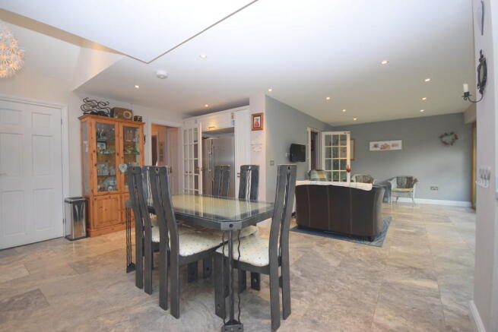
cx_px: 249
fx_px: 208
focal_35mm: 15
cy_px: 166
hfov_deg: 100.4
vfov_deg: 77.4
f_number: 4
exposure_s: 1/200
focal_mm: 10
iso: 1600
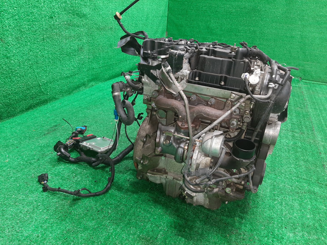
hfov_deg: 67.3
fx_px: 246
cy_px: 122
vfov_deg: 53.1
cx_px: 164
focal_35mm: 26
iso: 239
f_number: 1.7
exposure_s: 1/50
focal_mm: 3.93
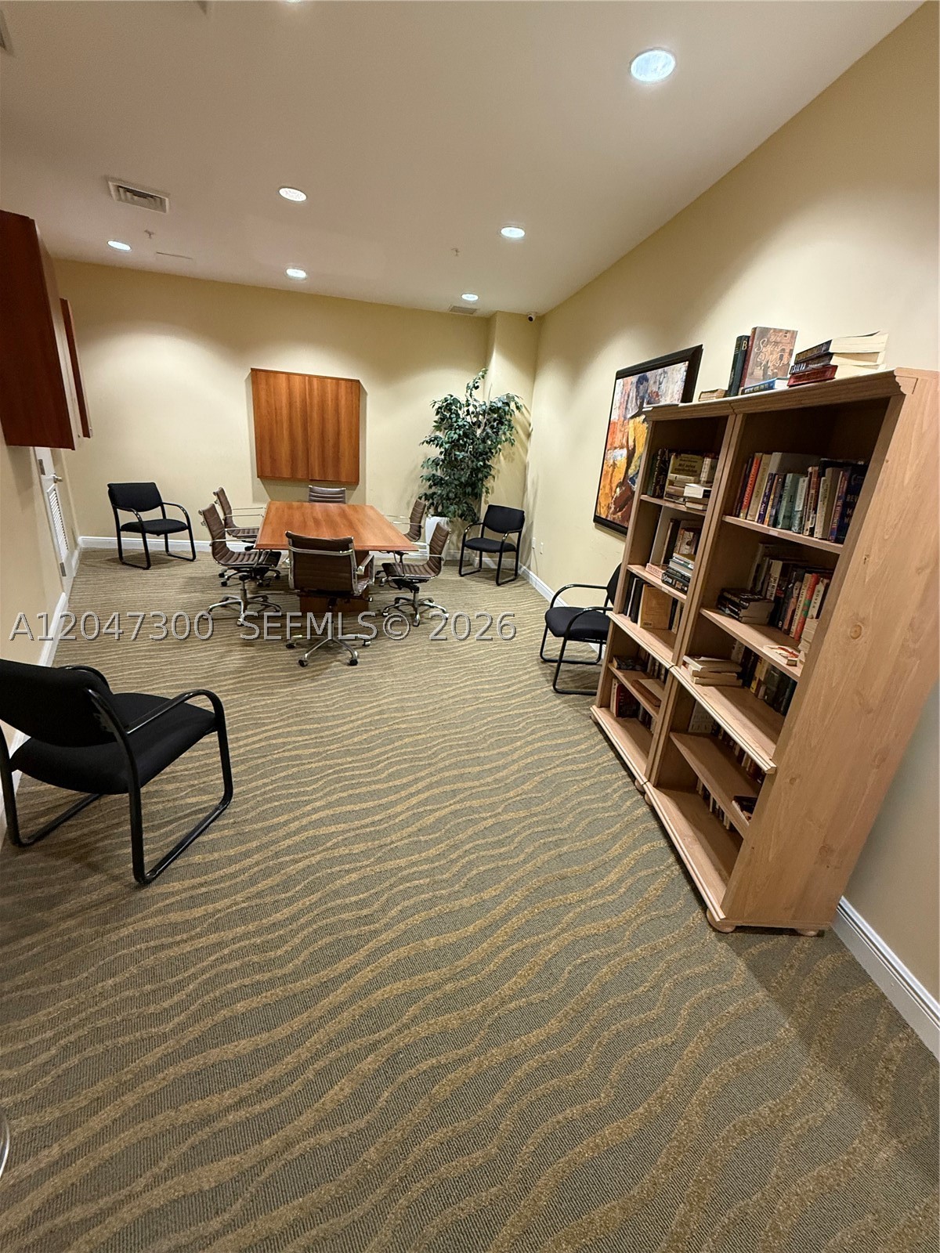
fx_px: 507
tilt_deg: -20.5
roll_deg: -4.4
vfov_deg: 102.1
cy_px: 626
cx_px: 470
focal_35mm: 14
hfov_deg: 85.7
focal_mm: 2.22
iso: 400
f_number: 2.2
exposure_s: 1/59
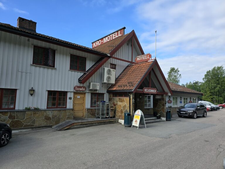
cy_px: 84
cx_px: 112
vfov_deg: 58.9
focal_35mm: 23
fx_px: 149
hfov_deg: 73.9
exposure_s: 1/394
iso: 12
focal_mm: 6.3
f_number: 1.7
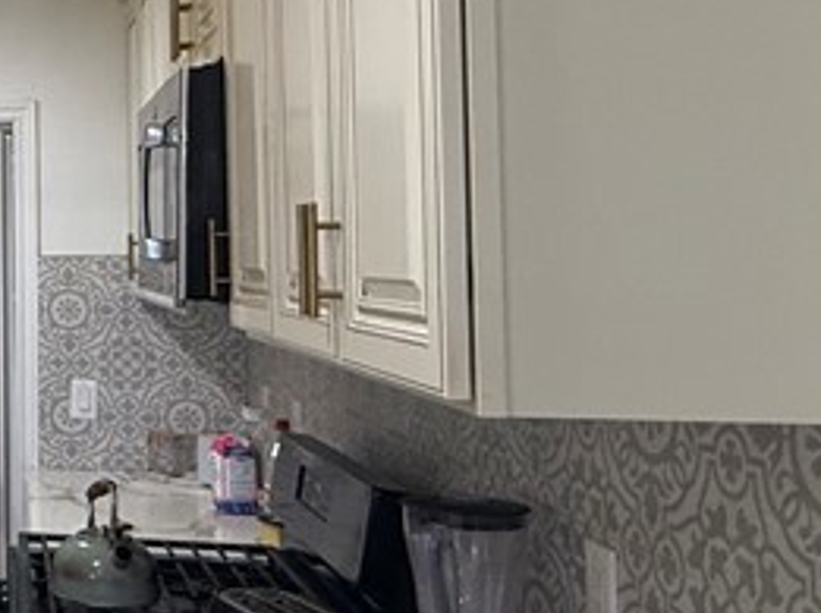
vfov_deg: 26.4
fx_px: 1303
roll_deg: +0.2
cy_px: 229
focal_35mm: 55
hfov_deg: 26.1
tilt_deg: +1.9
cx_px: -399
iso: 320
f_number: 2.2
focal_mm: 2.22
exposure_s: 1/120
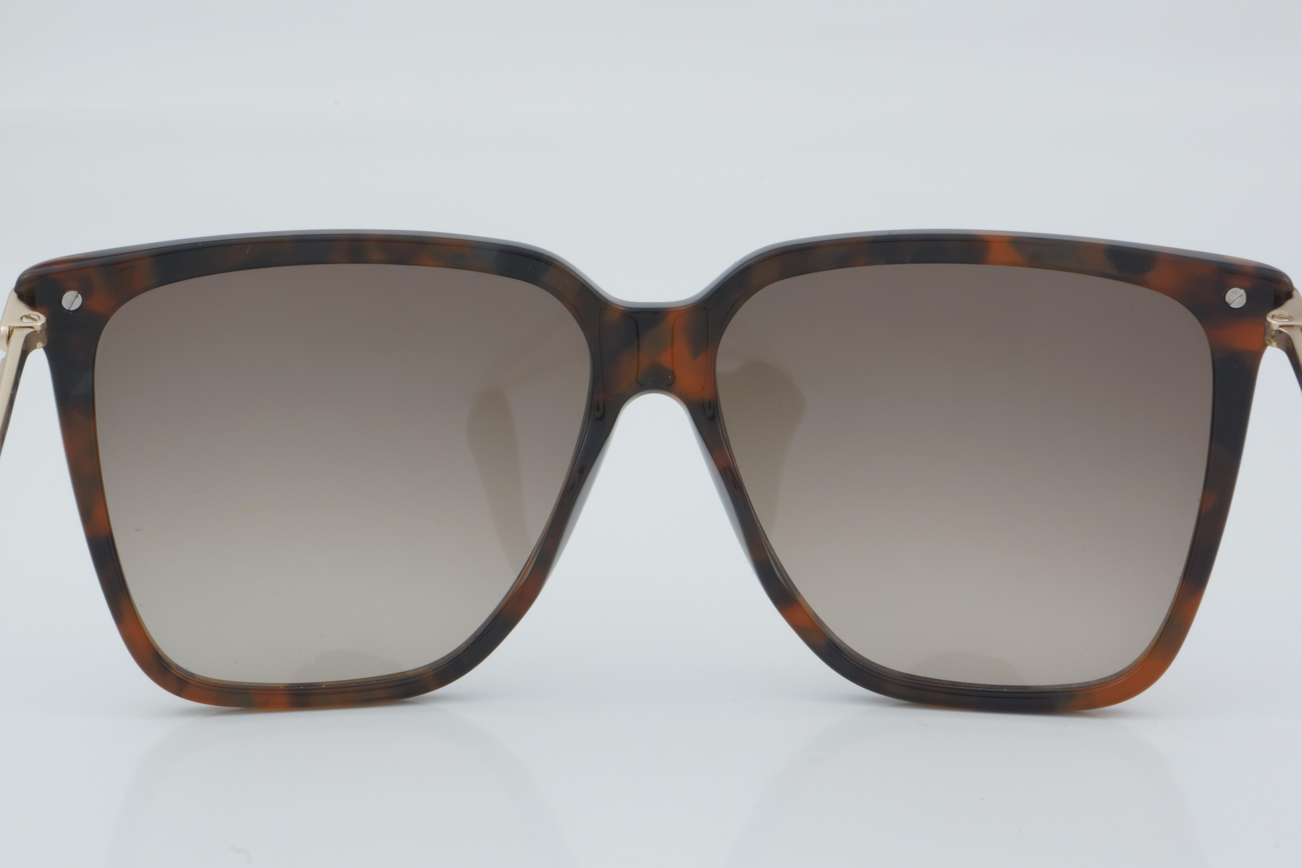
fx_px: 2984
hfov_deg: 24.6
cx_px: 651
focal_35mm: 82
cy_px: 434
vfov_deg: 16.6
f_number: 32
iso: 100
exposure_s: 1/4
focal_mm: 55
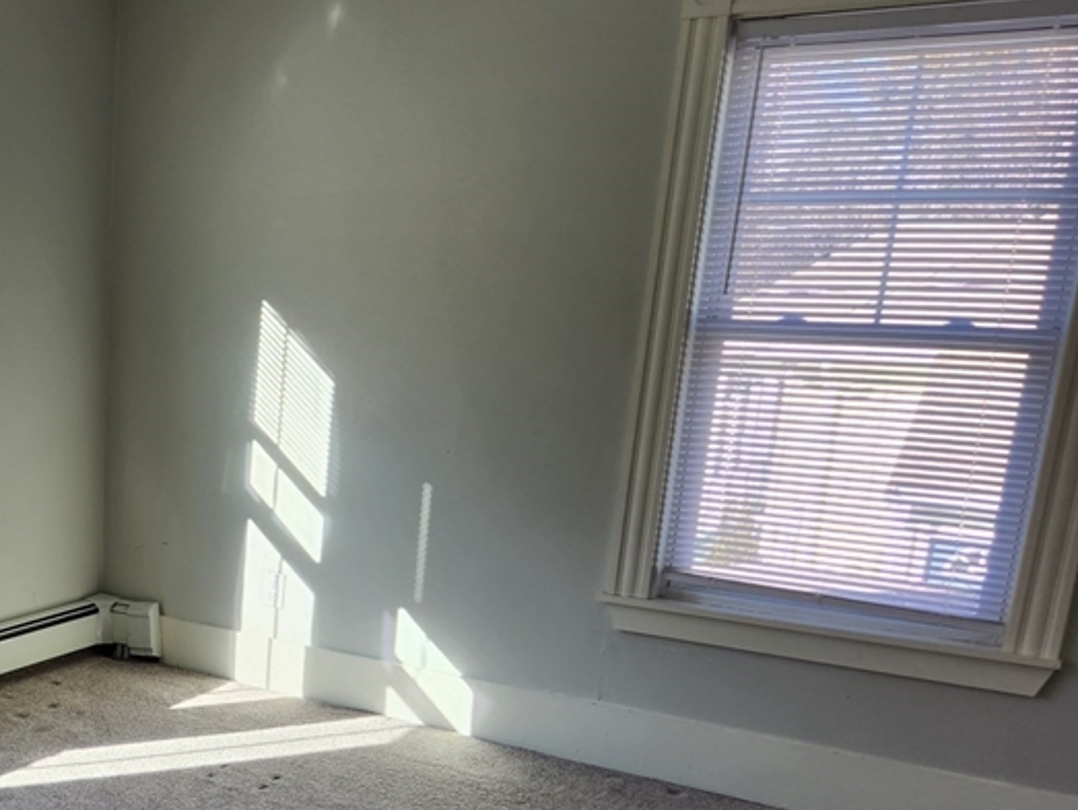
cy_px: 627
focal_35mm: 45
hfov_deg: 38.4
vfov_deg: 31.5
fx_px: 1402
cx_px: 58
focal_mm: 5.4
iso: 32
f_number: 1.8
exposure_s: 1/180
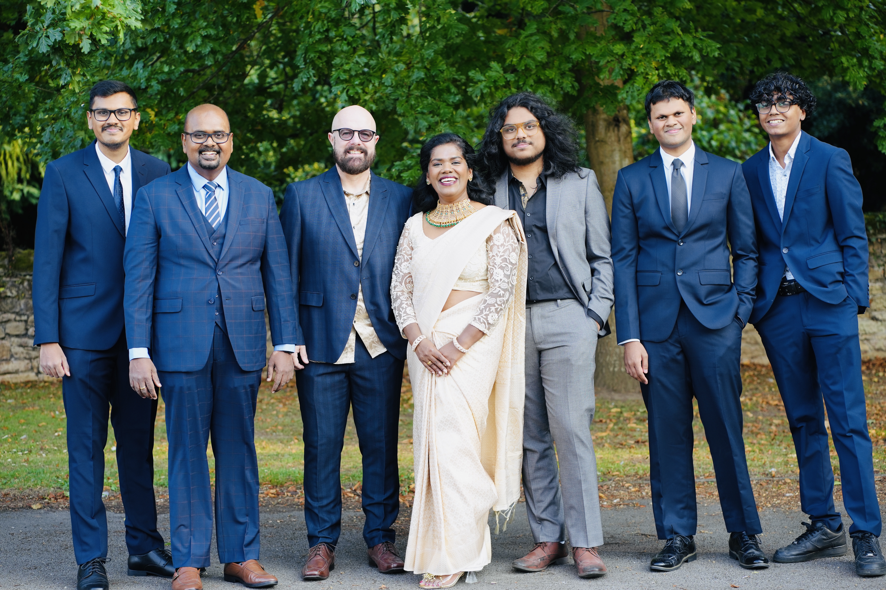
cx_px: 443
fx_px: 2092
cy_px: 295
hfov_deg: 23.9
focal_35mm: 85
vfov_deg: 16.1
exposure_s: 1/160
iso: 200
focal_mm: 85
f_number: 4
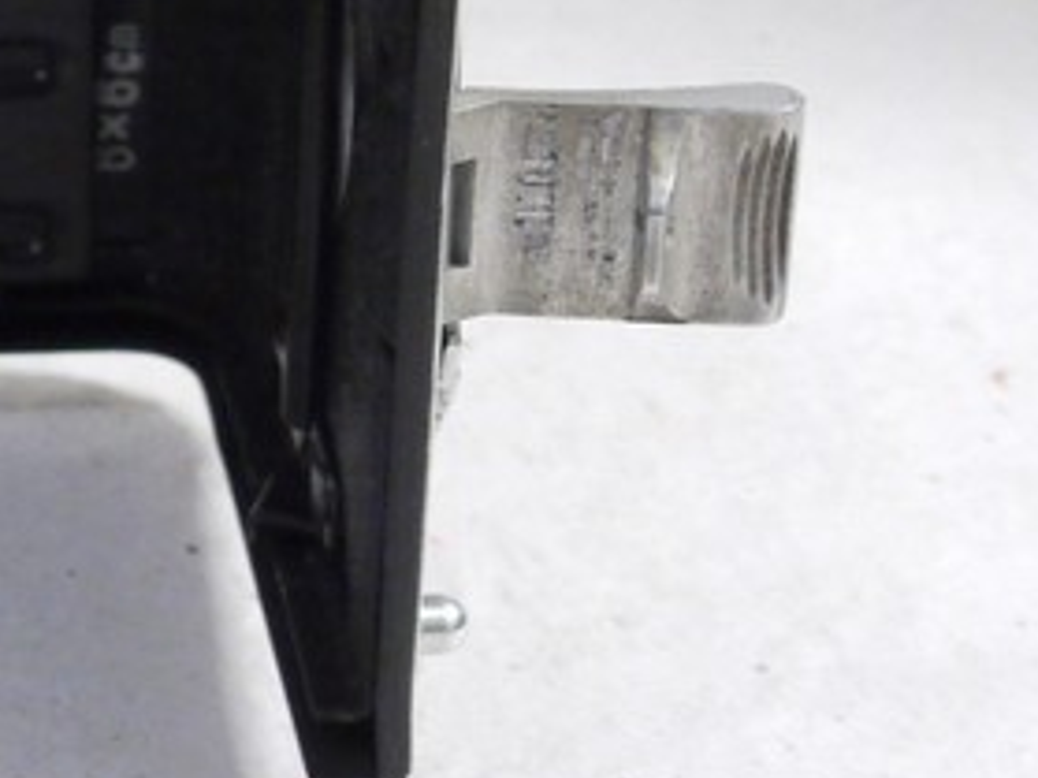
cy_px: 123
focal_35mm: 155
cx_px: -1105
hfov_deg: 11.4
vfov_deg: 9.5
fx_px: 4646
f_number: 5.6
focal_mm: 18
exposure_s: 1/13
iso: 800
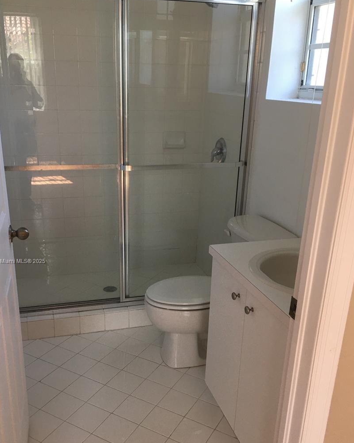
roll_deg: -1.2
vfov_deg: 52.6
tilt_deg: -19.7
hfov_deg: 43.3
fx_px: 445
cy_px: 262
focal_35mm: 34
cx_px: 163
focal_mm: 4.15
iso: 32
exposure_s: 1/40
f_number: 2.2
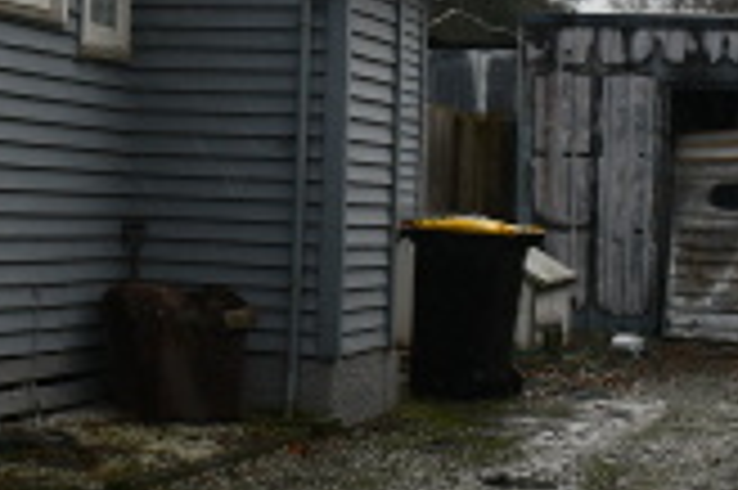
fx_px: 2703
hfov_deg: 15.0
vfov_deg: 10.3
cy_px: -2
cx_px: -144
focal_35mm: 132
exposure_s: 1/250
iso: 200
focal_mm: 18
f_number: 7.1
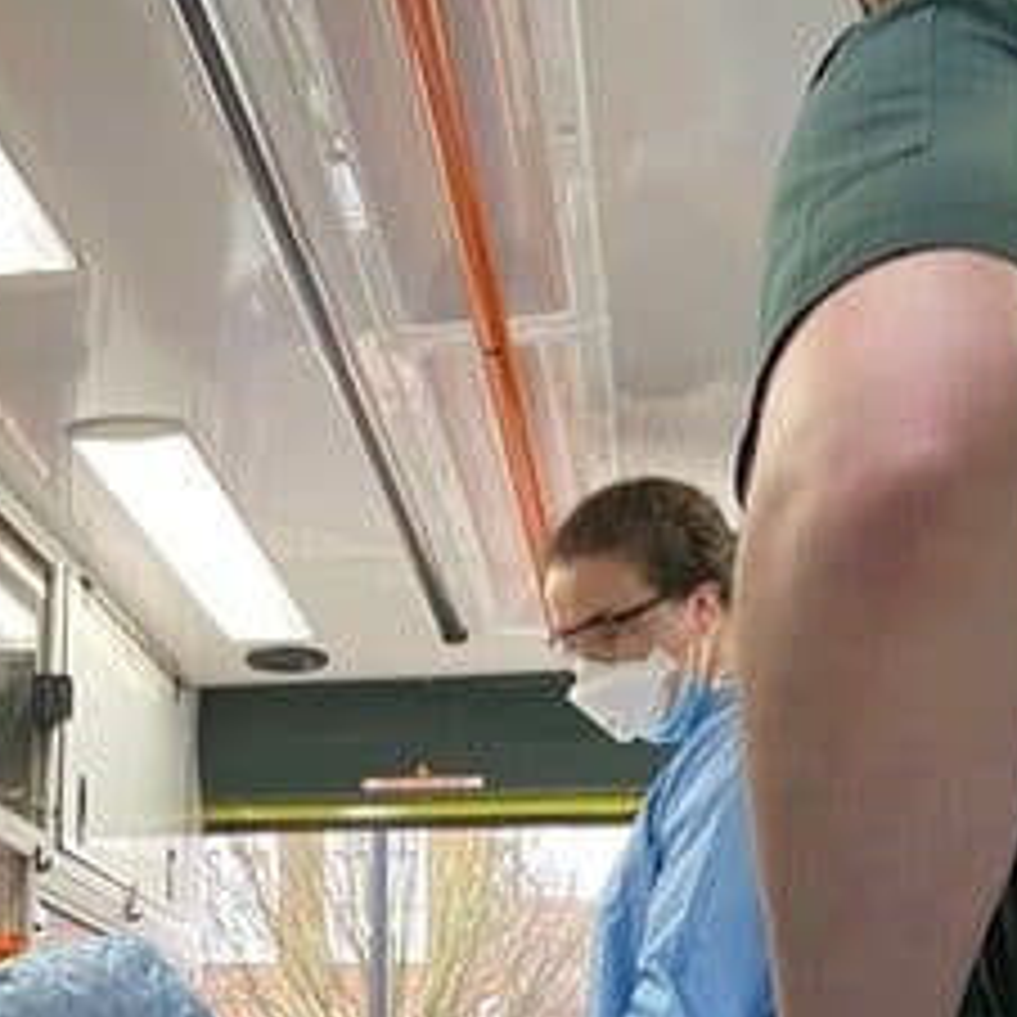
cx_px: 72
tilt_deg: -3.8
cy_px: 1426
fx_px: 2161
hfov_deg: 25.5
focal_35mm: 65
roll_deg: +1.5
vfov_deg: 22.7
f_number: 1.8
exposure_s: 1/60
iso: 250
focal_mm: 4.25
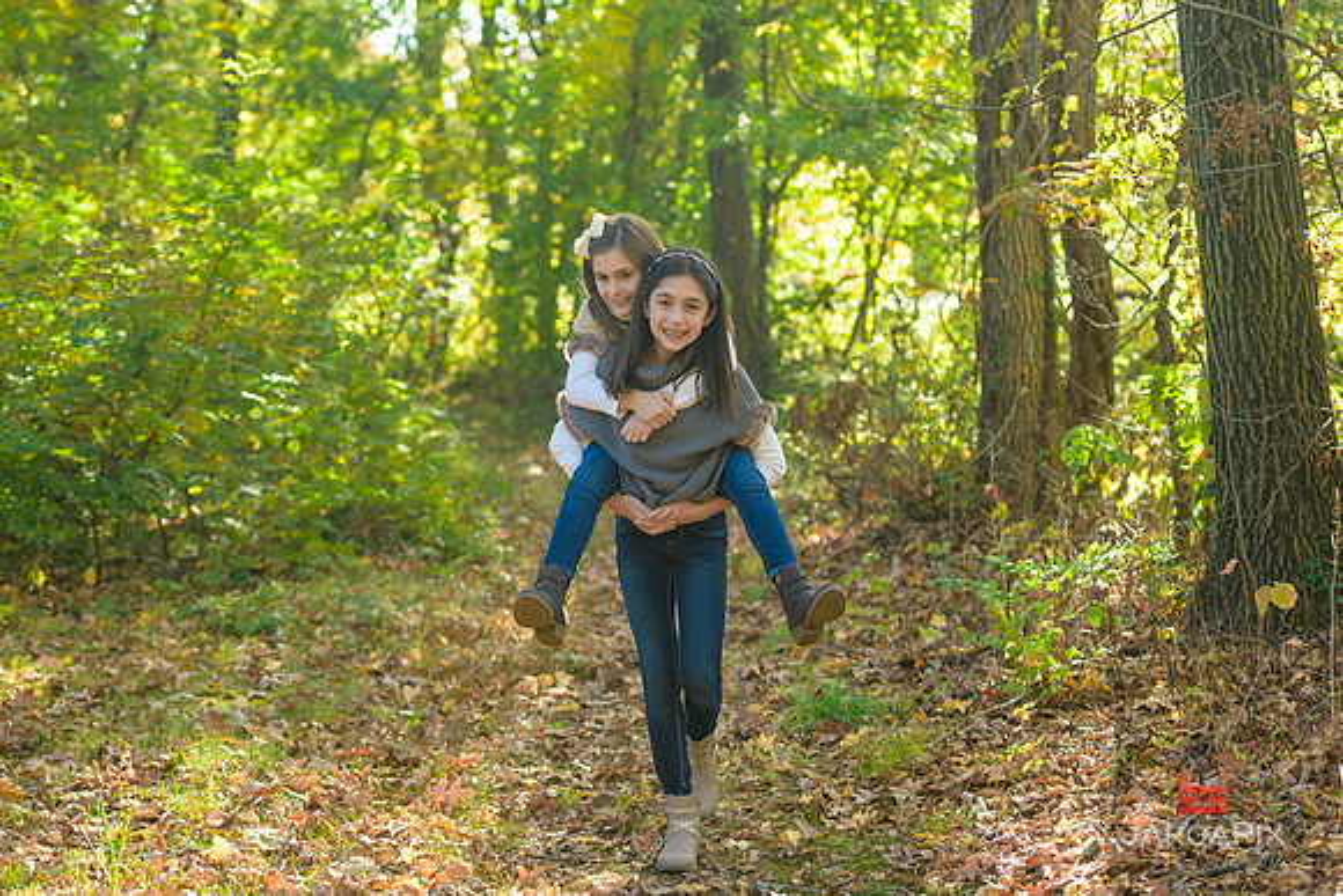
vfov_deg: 18.0
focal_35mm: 76
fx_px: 2822
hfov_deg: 26.8
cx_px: 672
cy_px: 412
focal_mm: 70
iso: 200
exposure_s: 1/200
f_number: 3.2
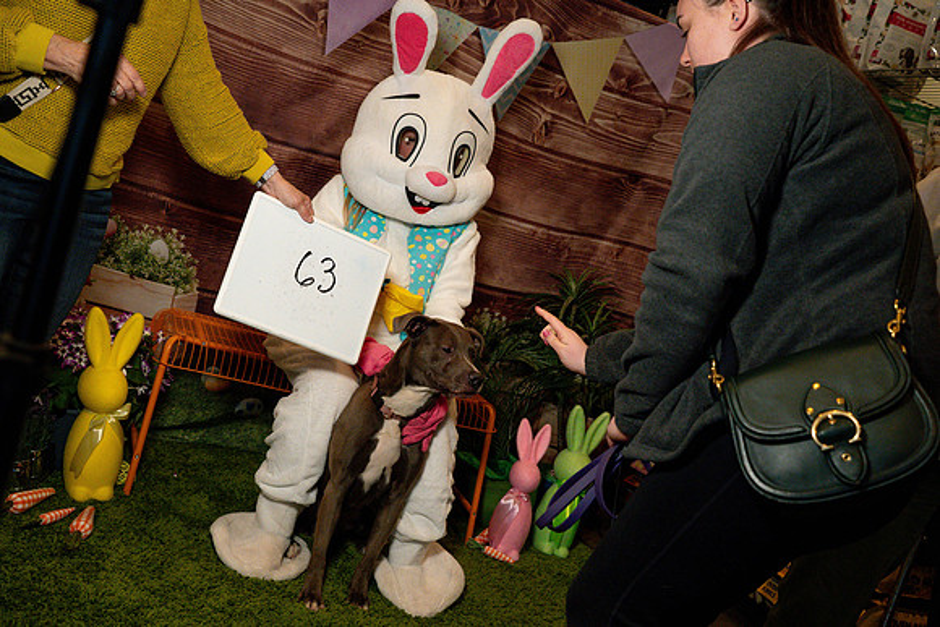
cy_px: 314
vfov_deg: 37.9
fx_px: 914
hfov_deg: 54.4
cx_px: 470
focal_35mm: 35
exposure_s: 1/500
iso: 8000
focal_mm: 35
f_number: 4.5
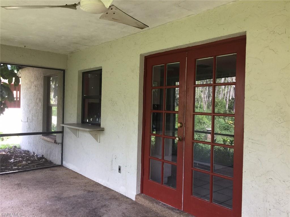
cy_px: 108
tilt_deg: -0.7
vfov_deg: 48.2
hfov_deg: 61.7
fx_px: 243
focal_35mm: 29
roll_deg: -2.4
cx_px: 145
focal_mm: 4.15
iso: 40
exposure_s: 1/30
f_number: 2.2
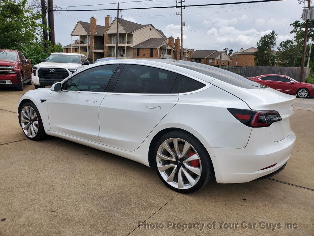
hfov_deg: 67.3
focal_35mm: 26
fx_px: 236
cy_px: 118
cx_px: 157
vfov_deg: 53.1
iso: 50
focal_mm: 4.3
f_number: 2.4
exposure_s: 1/1529
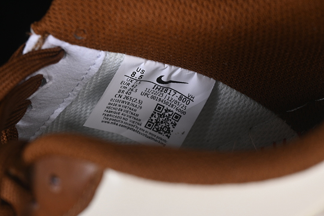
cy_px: 108
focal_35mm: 75
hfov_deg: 27.0
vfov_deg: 18.2
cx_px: 162
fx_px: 675
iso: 160
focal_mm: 50
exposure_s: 1/80
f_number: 7.1
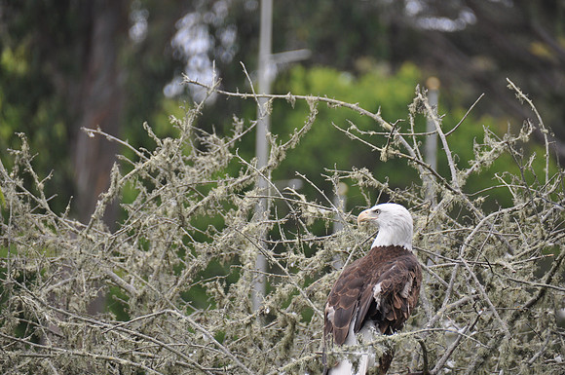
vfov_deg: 3.0
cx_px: 282
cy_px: 188
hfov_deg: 4.6
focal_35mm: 450
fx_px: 7053
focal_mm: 300
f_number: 5.6
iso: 320
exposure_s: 1/500
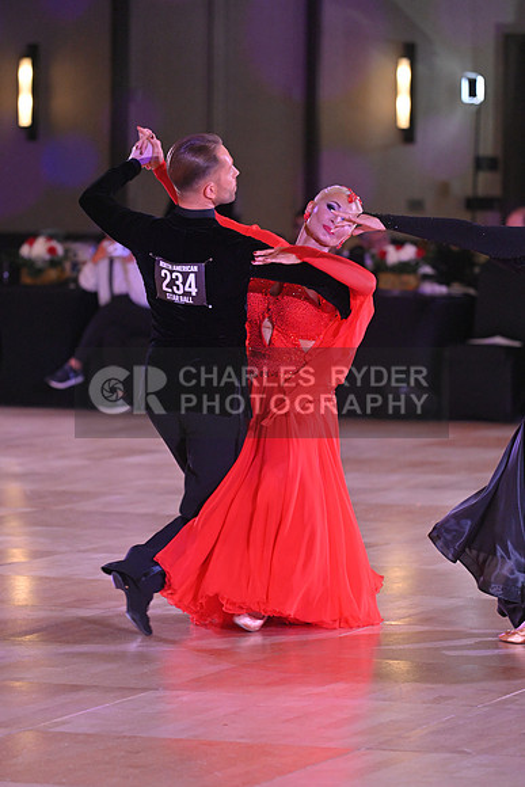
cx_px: 262
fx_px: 4372
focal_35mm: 200
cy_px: 394
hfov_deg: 6.9
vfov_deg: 10.3
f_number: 5
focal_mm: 200
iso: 3200
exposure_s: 1/320
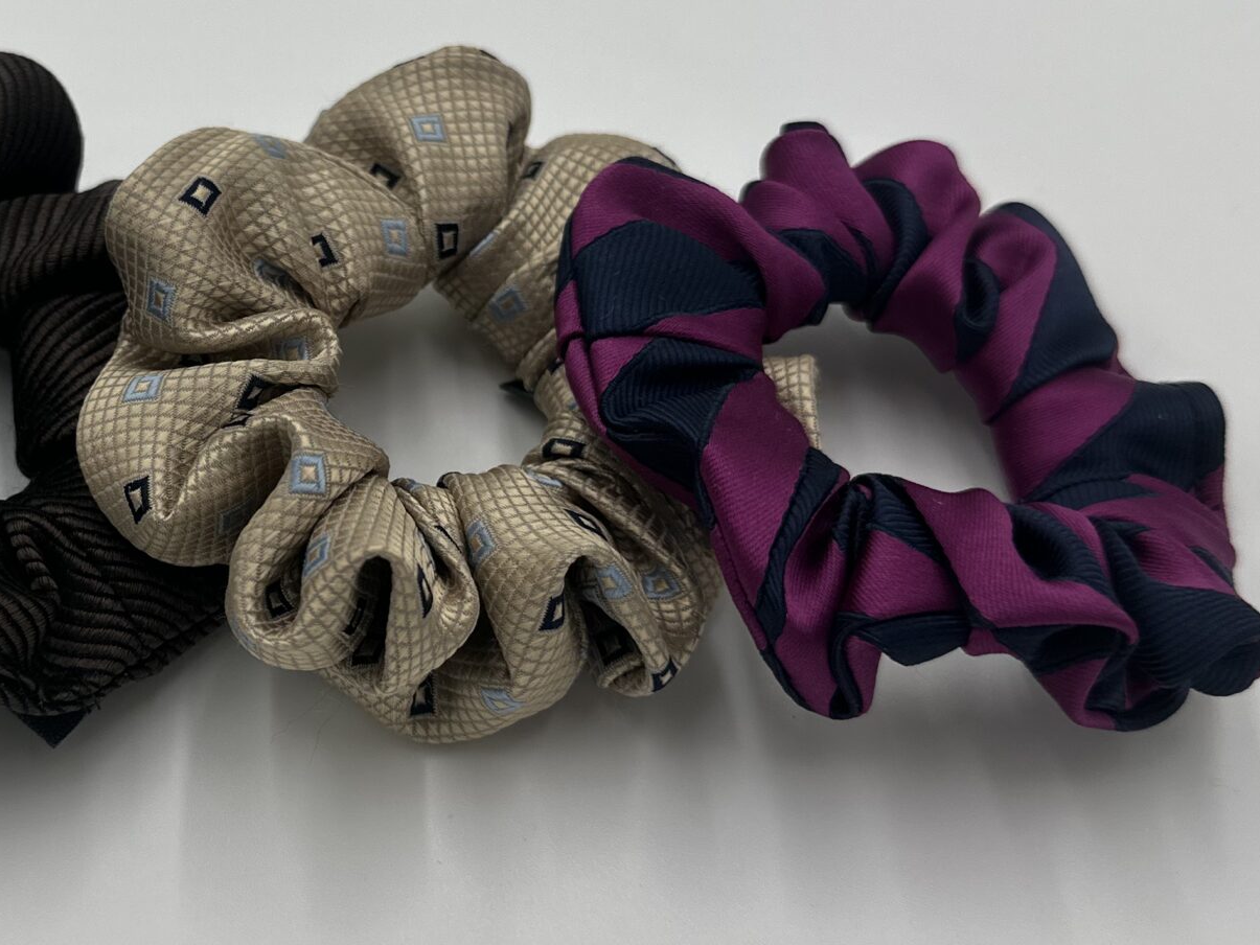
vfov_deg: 28.5
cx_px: 247
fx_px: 1857
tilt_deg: -48.4
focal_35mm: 51
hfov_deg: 36.2
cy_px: 427
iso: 80
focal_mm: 6.86
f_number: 1.78
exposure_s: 1/918
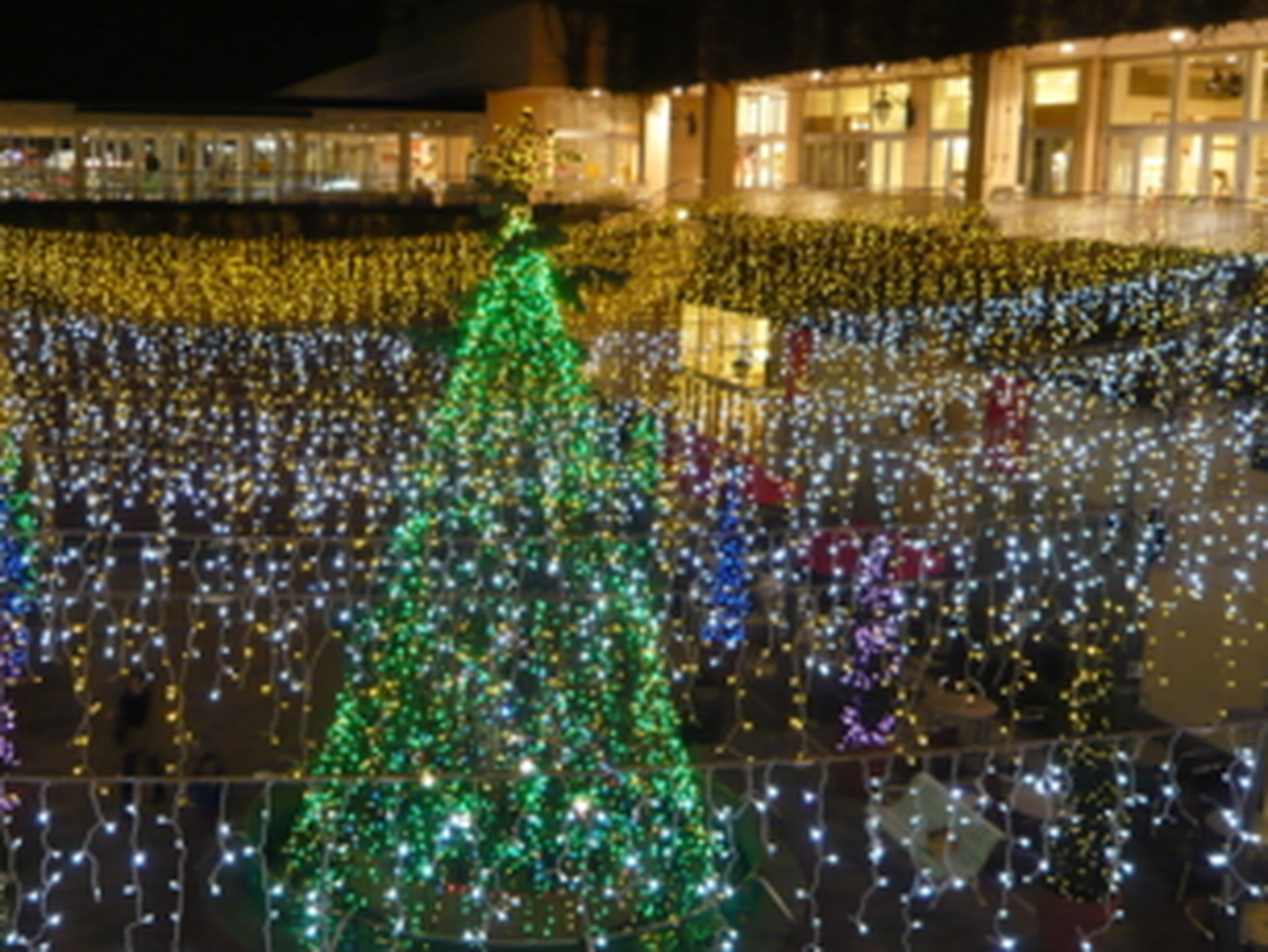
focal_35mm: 42
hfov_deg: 44.4
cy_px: 457
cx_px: 478
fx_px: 1539
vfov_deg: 34.4
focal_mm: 5.2
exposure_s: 1/8
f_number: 3
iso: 200
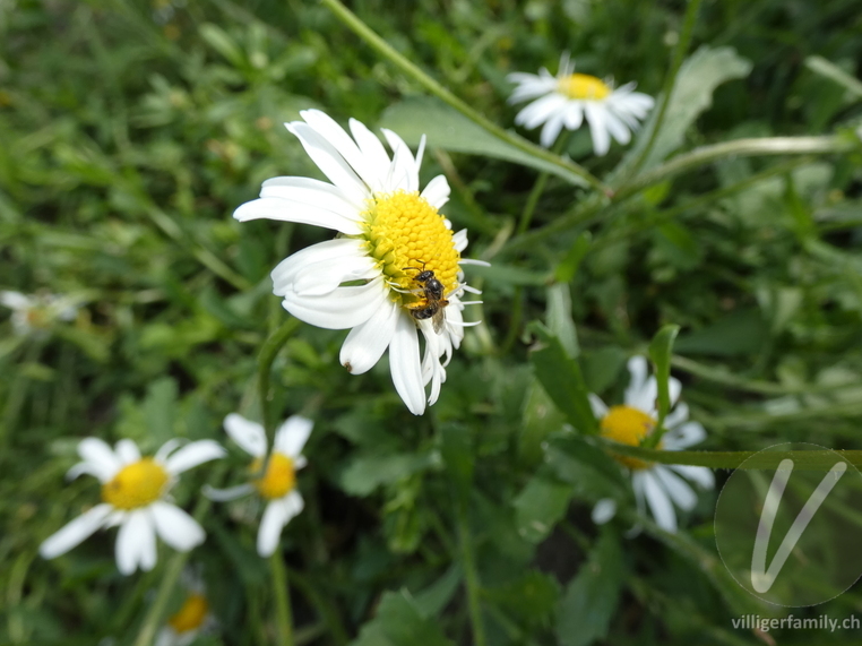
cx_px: 446
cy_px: 308
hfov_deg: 79.0
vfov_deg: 63.4
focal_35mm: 21
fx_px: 523
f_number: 2.8
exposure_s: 1/250
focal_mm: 3.6
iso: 80
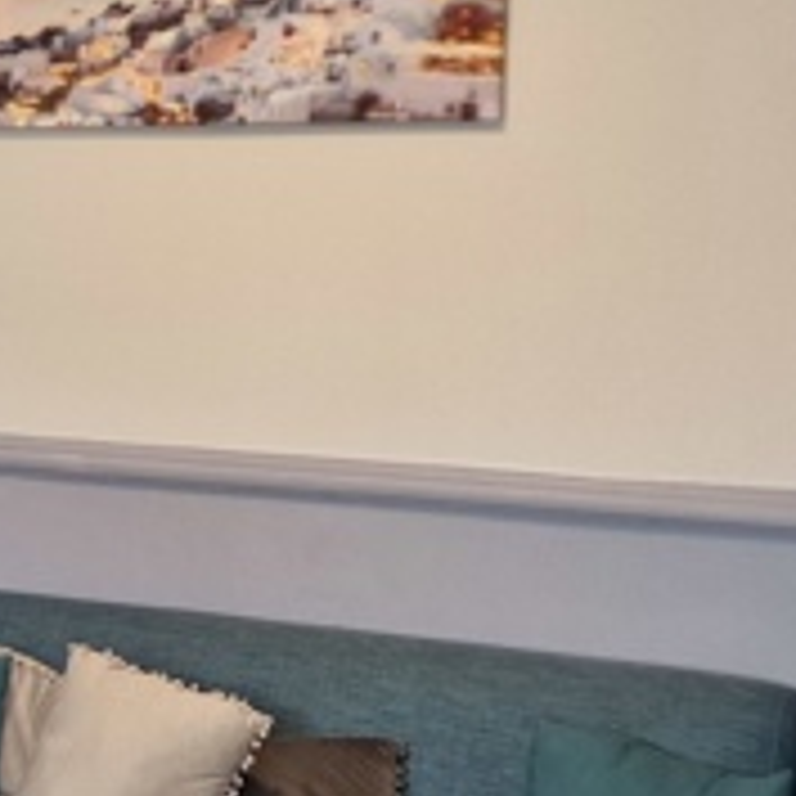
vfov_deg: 18.9
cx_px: -468
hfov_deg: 16.8
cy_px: 328
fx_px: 2393
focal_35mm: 92
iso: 250
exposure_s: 1/100
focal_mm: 6.4
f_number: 1.8
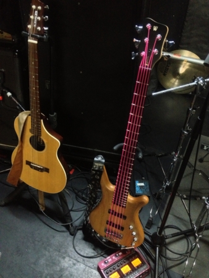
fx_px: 281
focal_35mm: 35
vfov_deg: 52.6
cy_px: 139
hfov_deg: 40.7
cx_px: 104
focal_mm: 4.28
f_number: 2.4
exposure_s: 1/15
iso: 800
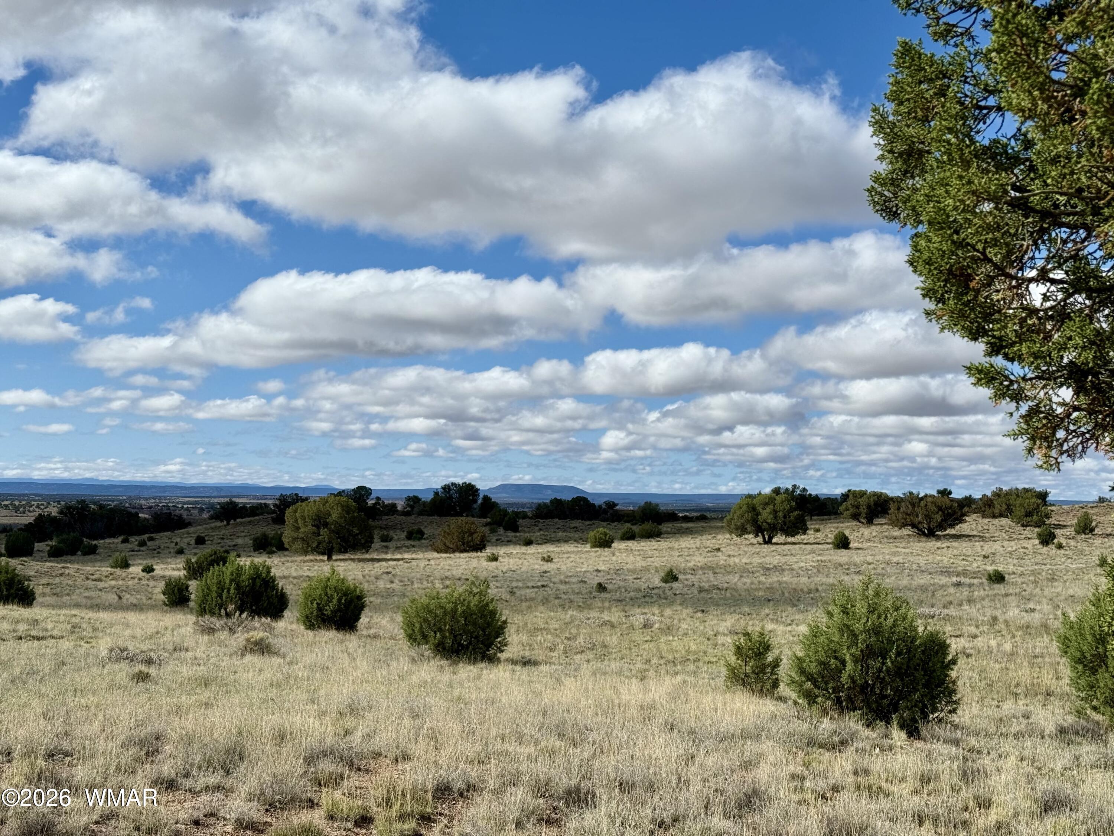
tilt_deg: +4.8
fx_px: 1545
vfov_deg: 30.3
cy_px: 418
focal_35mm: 48
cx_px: 557
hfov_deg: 39.7
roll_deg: -0.9
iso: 64
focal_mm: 6.76
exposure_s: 1/11364
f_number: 1.78
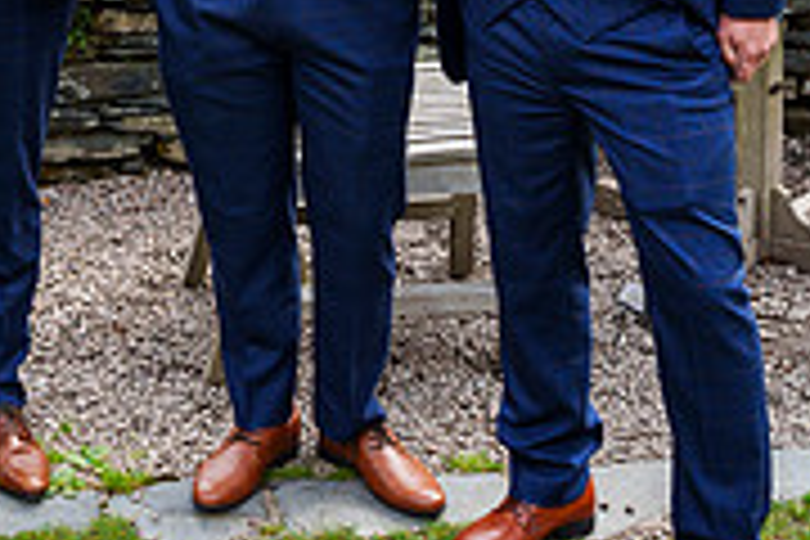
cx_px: 22
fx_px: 2070
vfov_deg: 14.2
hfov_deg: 21.5
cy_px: -182
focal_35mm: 92
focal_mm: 28
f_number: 3.5
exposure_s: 1/1250
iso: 800
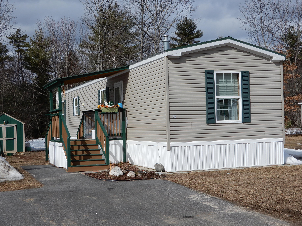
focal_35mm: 50
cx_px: 151
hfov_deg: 38.2
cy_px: 113
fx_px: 436
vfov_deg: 29.1
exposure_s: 1/1600
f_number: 4
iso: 80
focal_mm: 8.9
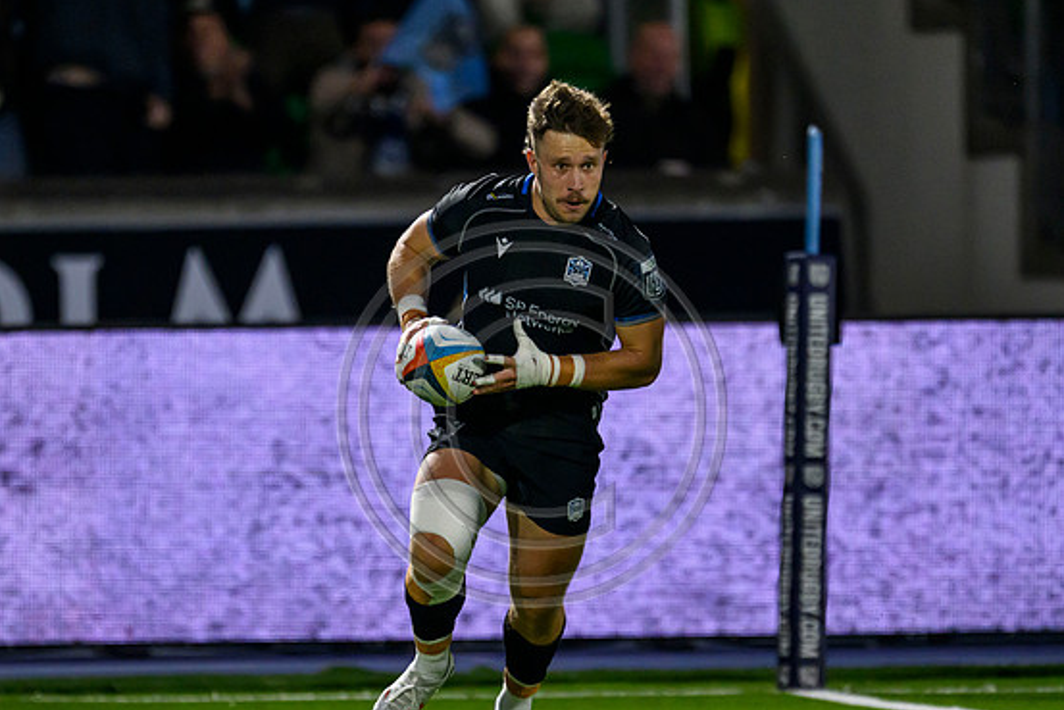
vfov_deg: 1.6
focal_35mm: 869
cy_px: 318
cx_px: 541
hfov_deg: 2.4
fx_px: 25689
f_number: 4
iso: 4000
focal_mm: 560
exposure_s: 1/1000
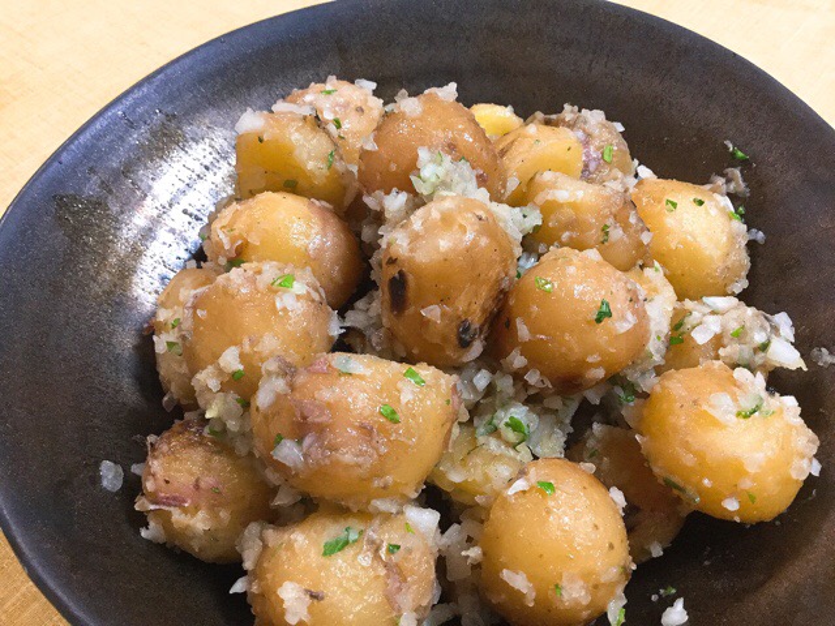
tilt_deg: -54.9
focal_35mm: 31
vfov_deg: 45.4
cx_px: 418
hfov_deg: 58.4
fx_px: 748
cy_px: 313
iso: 200
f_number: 2.4
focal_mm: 3.3
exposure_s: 1/24
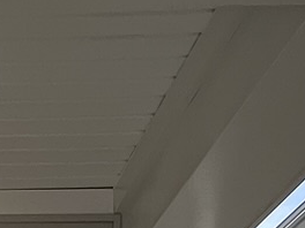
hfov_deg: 17.6
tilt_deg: -1.7
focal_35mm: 101
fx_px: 890
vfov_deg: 11.2
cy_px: 613
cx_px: -146
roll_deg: -0.3
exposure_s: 1/827
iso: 32
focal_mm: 1.57
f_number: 1.8
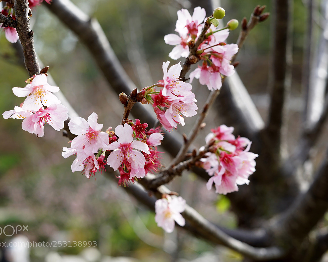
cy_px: 131
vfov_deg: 26.7
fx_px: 553
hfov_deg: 33.0
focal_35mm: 57
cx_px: 166
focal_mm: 50
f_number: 5.6
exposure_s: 1/125
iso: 100
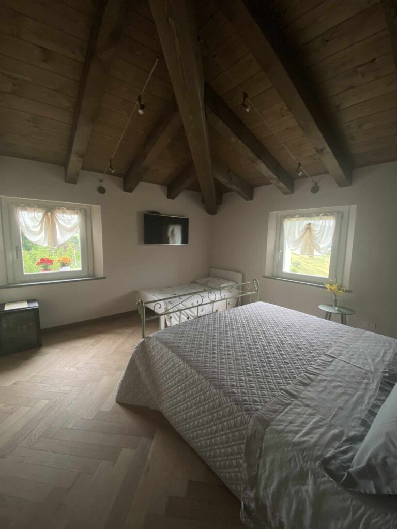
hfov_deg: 53.1
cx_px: 198
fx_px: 397
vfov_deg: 67.3
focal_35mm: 26
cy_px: 264
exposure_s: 1/1272
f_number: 1.8
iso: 32
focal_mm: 4.2
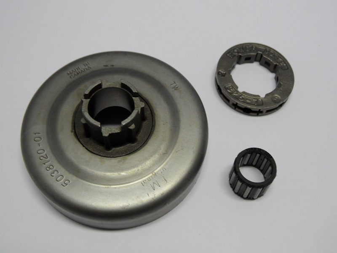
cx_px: 168
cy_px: 126
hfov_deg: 46.8
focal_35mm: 40
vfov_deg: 36.0
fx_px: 389
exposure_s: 1/20
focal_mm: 6.5
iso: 200
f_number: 3.6
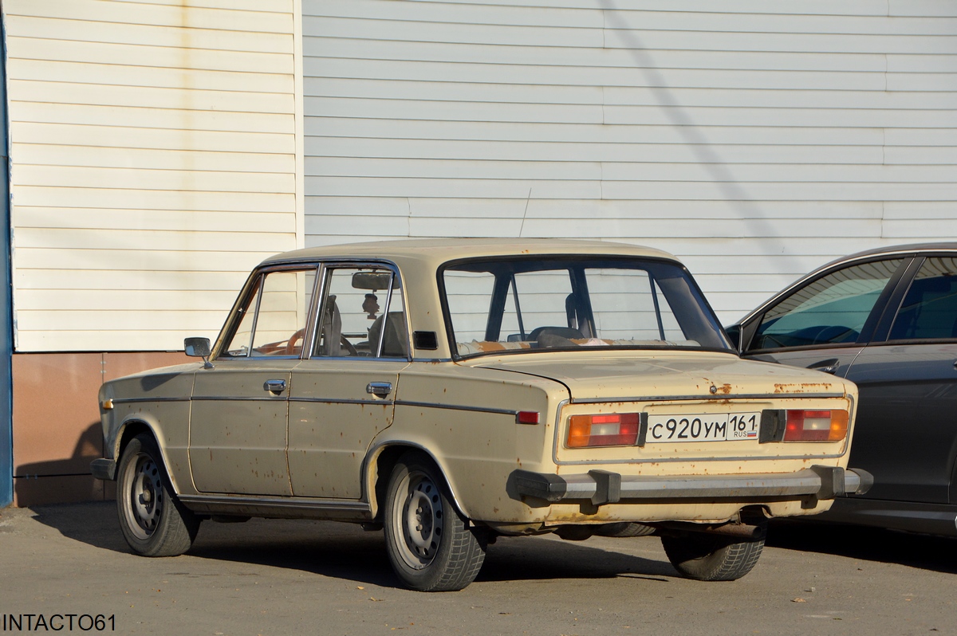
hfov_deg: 15.2
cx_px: 478
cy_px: 318
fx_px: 3586
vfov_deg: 10.1
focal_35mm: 135
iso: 400
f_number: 7.1
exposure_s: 1/2000
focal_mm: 90
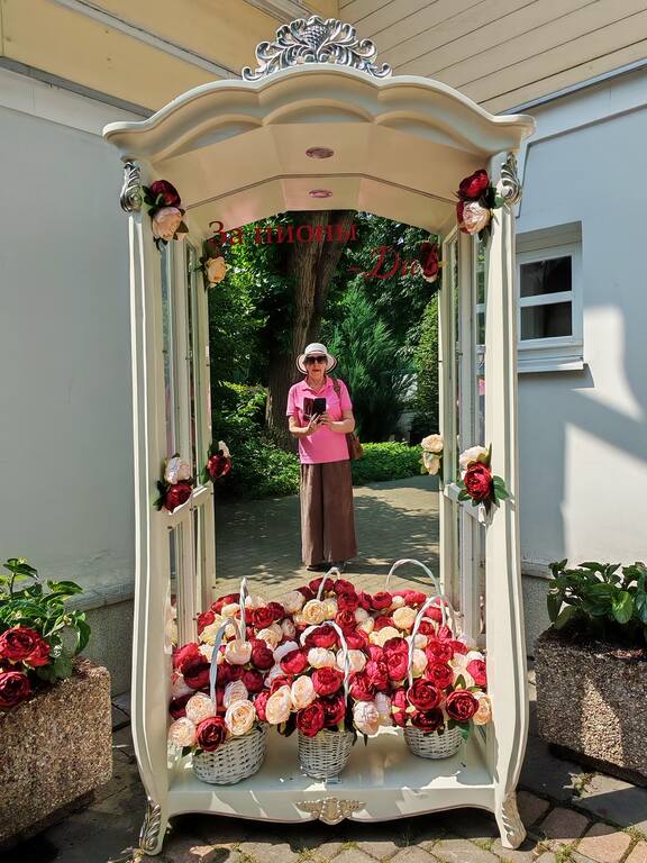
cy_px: 432
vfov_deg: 69.4
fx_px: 623
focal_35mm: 25
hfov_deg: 54.9
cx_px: 324
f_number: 2.2
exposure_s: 1/950
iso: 50
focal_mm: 1.96
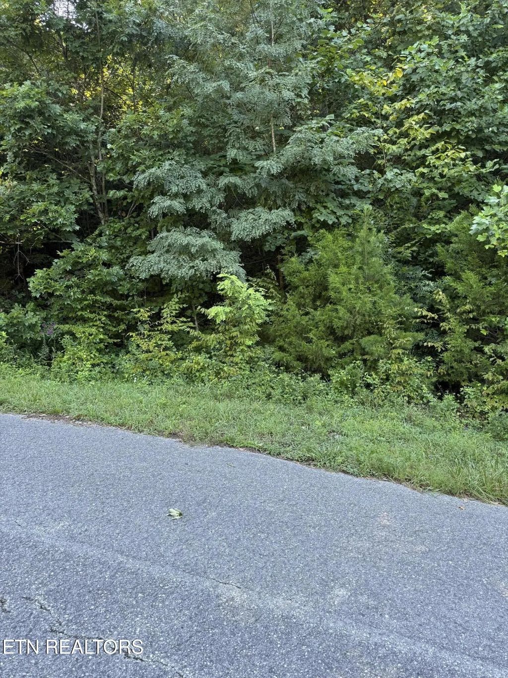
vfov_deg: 71.6
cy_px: 339
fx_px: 470
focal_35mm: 24
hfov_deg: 56.8
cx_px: 254
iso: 80
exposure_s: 1/121
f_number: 1.78
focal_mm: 6.76
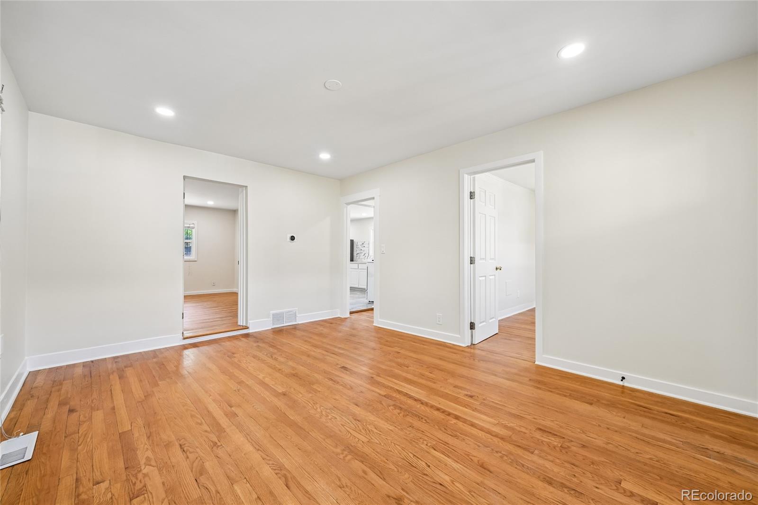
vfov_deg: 81.2
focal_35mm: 14
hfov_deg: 104.3
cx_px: 379
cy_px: 252
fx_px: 295
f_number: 10
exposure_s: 1/15
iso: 400
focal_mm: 14
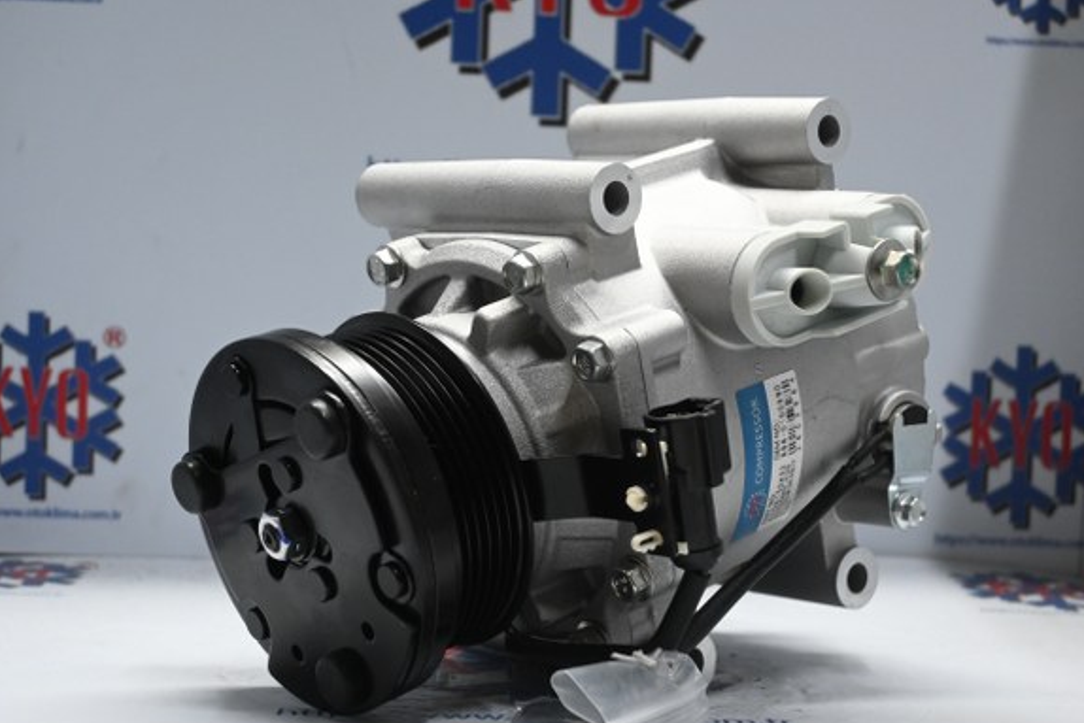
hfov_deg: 29.2
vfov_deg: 19.7
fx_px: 2078
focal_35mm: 69
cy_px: 374
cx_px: 565
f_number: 6
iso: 2000
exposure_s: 1/80
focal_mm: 44
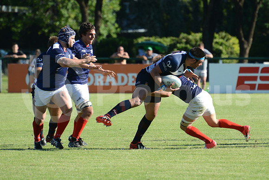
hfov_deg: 6.9
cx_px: 134
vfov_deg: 4.6
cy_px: 90
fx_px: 2242
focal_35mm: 300
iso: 320
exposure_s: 1/640
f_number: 5.6
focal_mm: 300
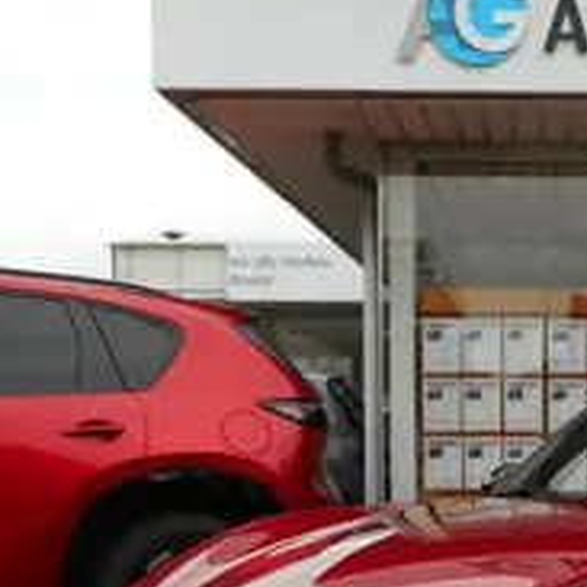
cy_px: 549
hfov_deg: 28.1
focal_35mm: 58
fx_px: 1113
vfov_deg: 28.2
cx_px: 558
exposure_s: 1/200
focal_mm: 4.5
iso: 80
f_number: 3.7
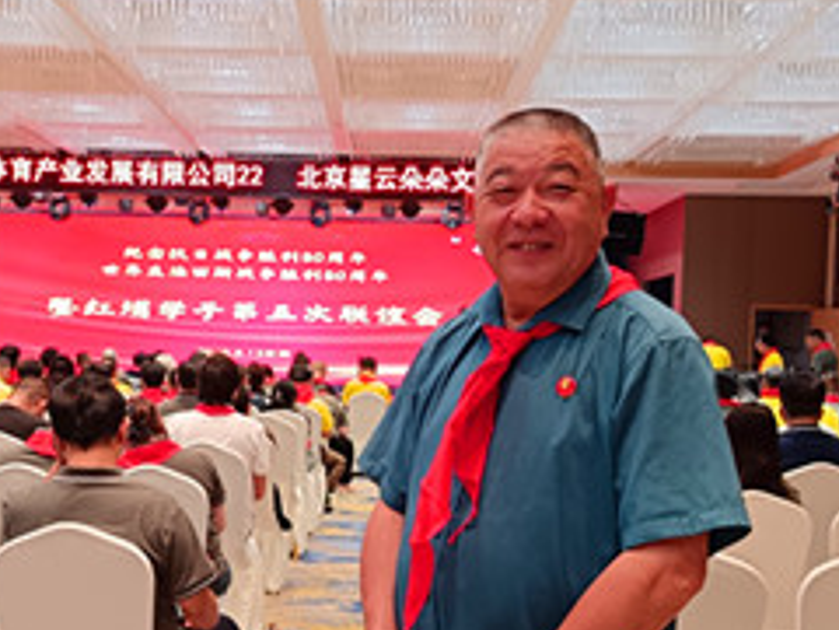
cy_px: 411
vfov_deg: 28.9
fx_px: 1212
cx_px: 346
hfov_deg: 38.1
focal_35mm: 50
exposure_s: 1/33.3
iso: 688
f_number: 1.75
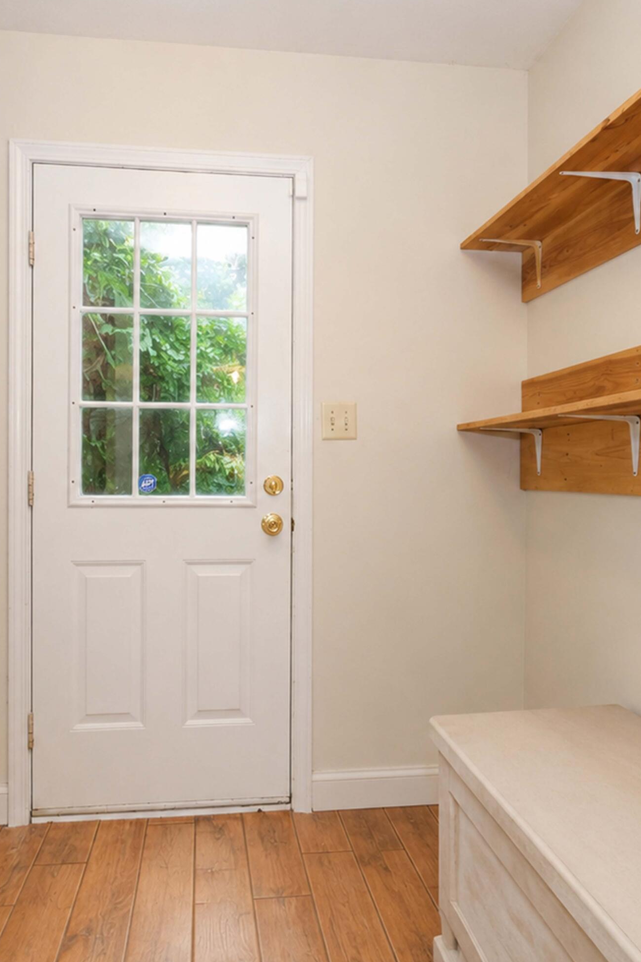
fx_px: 614
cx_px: 298
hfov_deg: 55.0
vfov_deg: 76.1
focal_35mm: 23
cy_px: 480
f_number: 8
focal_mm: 10
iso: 2000
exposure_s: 1/60
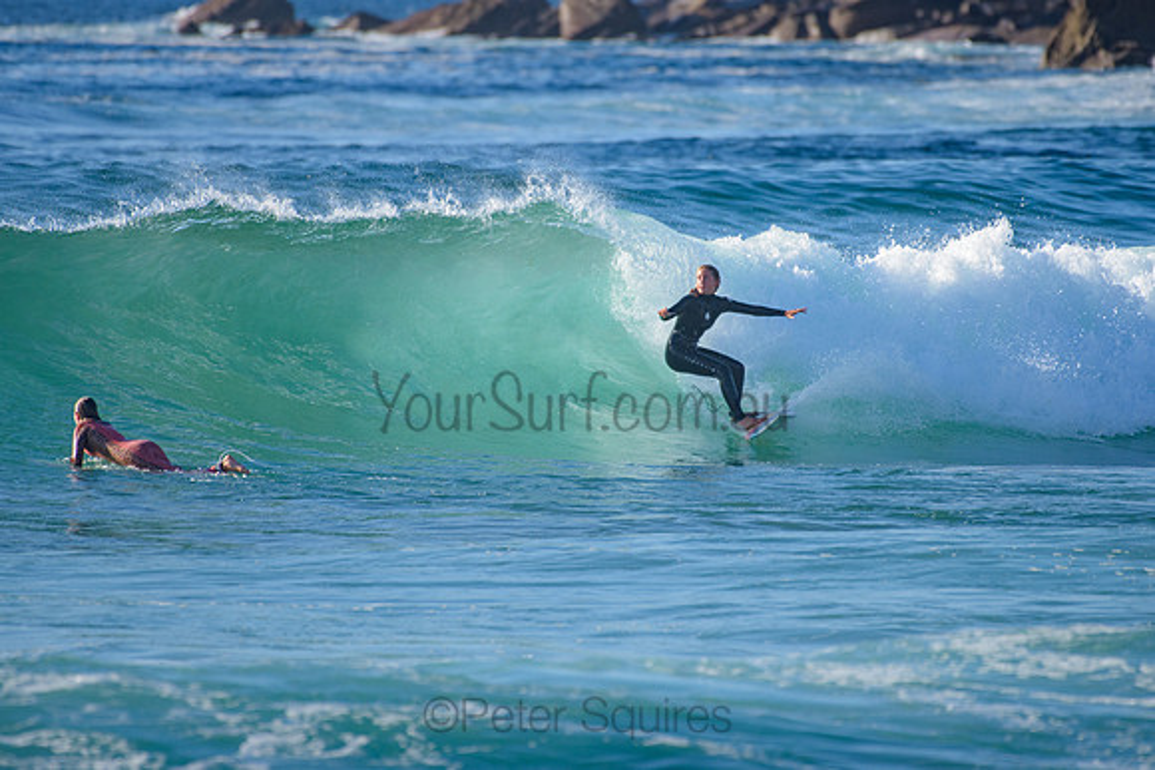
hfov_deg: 3.4
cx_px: 599
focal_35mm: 613
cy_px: 307
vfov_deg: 2.2
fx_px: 19683
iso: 560
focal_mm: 500
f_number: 5.6
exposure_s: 1/2000
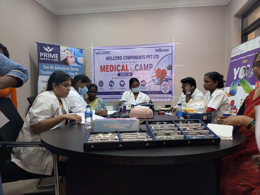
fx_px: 180
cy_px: 98
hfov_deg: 71.6
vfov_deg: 56.8
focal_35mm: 24
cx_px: 130
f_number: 1.7
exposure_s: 1/50
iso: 119
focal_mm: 4.53
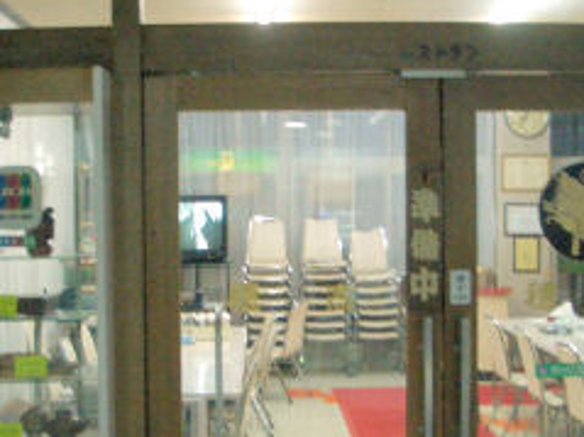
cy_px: 264
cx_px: 235
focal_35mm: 75
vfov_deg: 19.6
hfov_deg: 26.0
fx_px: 1265
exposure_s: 1/25
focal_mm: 5.8
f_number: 2.6
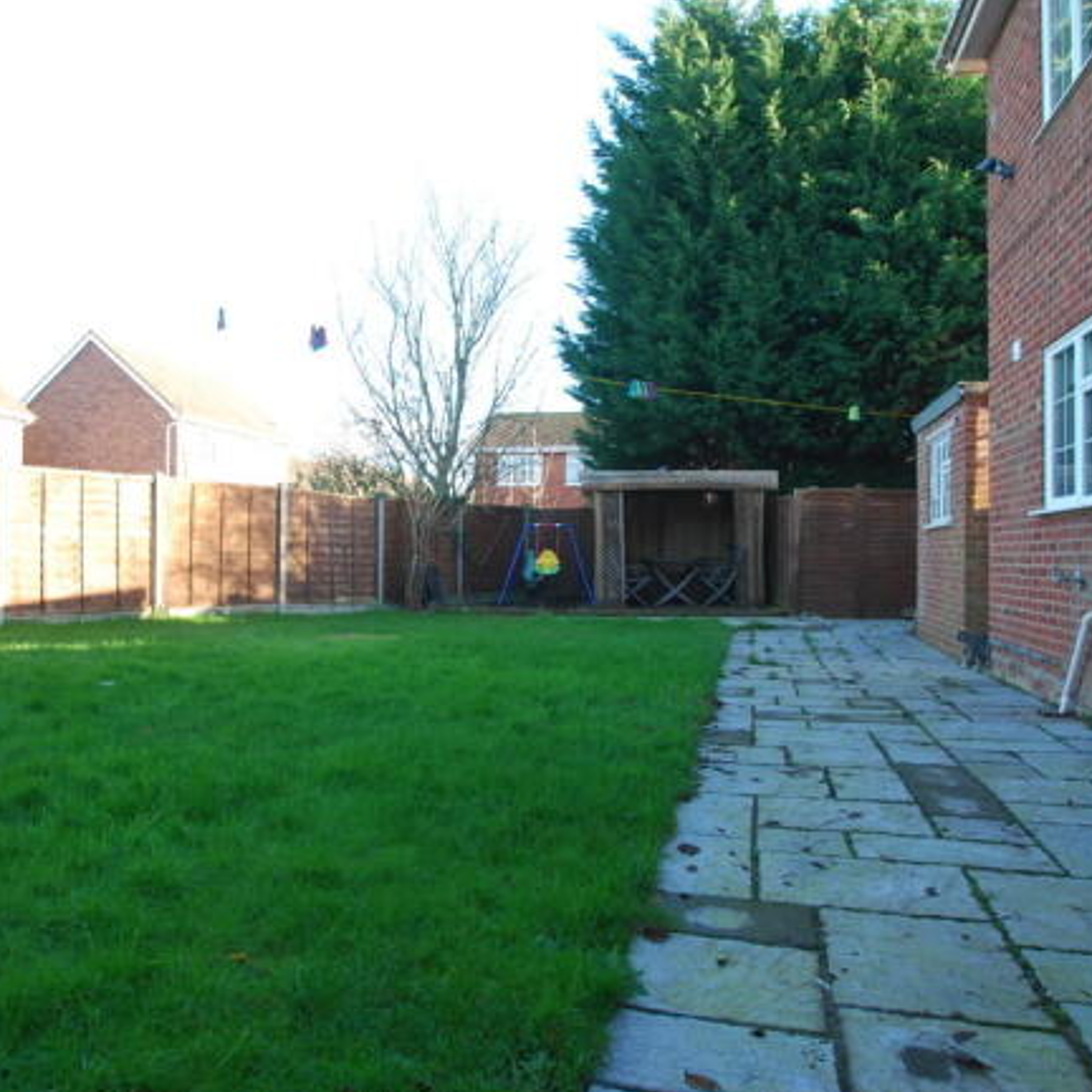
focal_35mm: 27
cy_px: 550
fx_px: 964
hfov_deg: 59.0
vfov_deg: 59.1
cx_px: 492
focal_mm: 14
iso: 200
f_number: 5
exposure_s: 1/100
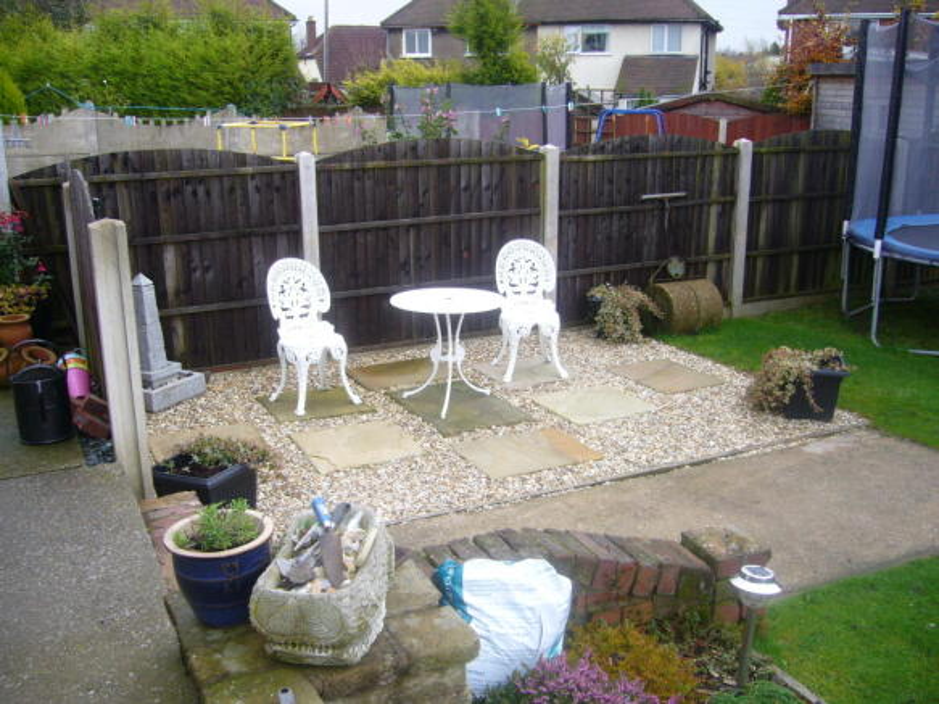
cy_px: 352
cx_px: 470
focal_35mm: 35
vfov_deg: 40.7
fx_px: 949
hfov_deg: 52.6
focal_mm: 5.8
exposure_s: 1/100
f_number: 2.8
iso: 80
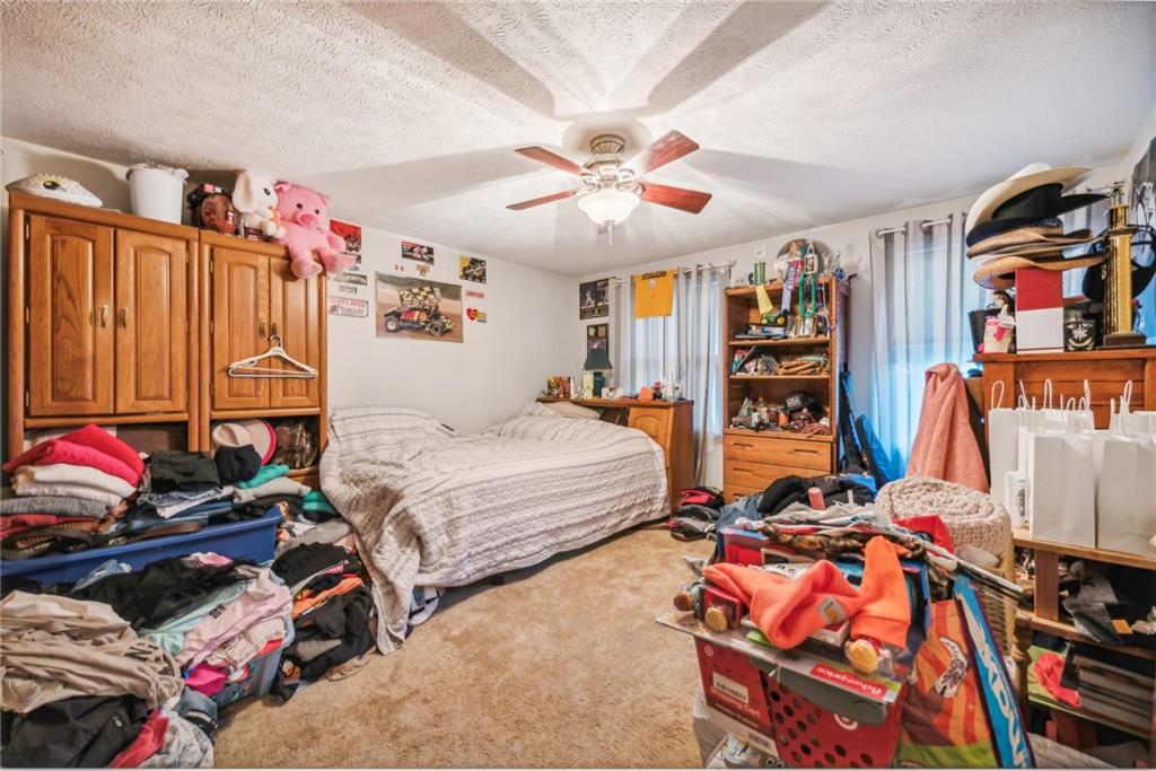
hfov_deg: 104.2
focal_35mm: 14
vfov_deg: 81.2
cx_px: 578
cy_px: 386
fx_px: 450
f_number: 11
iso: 50
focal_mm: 14
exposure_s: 1/1.67
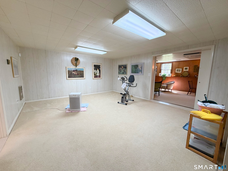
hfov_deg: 102.1
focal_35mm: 14
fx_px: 92
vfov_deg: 85.7
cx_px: 114
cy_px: 86
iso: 160
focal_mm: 2.22
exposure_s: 1/60
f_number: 2.2
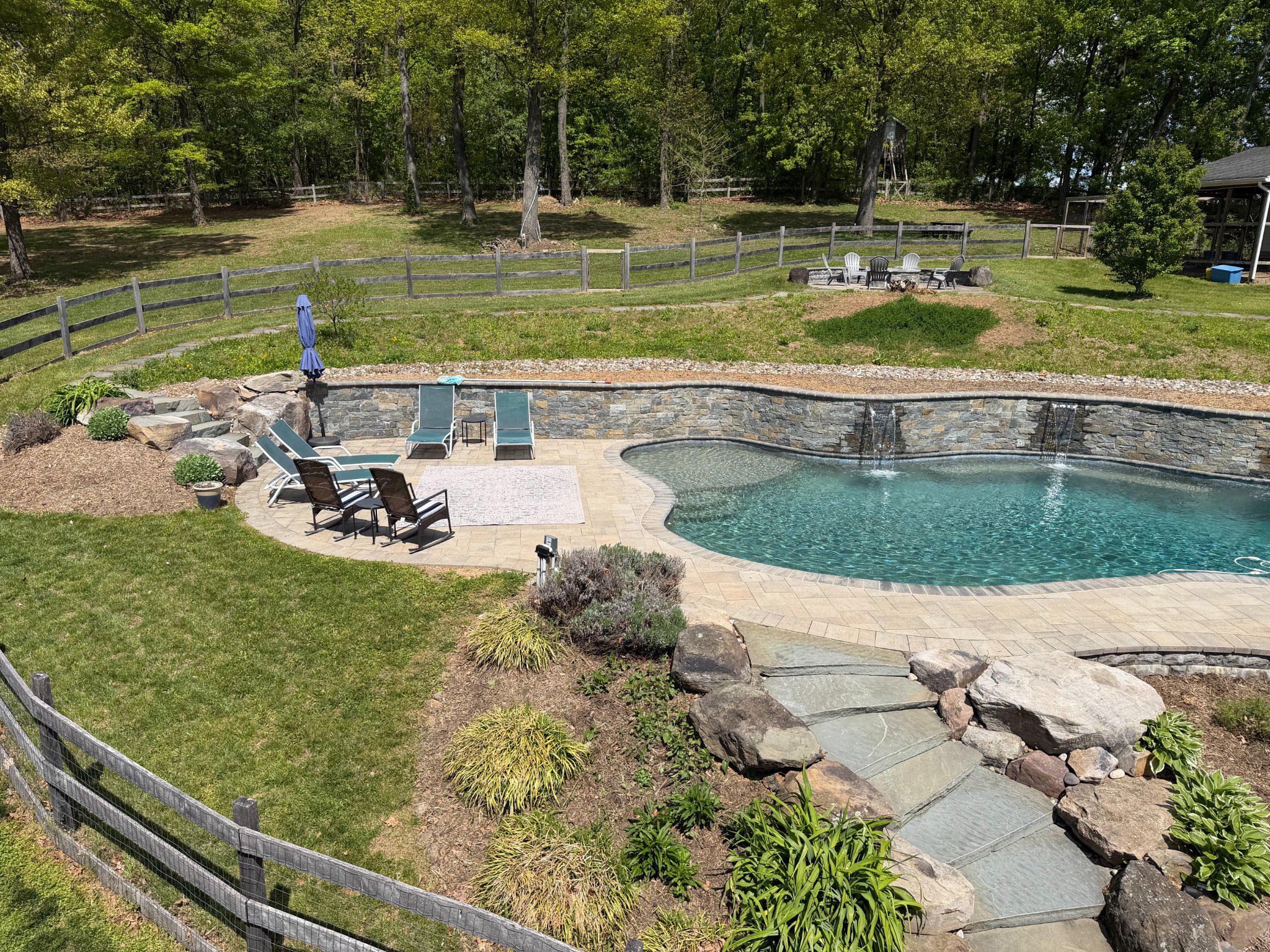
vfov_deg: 56.8
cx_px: 635
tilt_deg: -14.1
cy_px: 476
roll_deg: -1.8
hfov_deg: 71.6
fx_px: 881
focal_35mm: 24
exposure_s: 1/6173
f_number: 1.78
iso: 80
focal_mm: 6.76
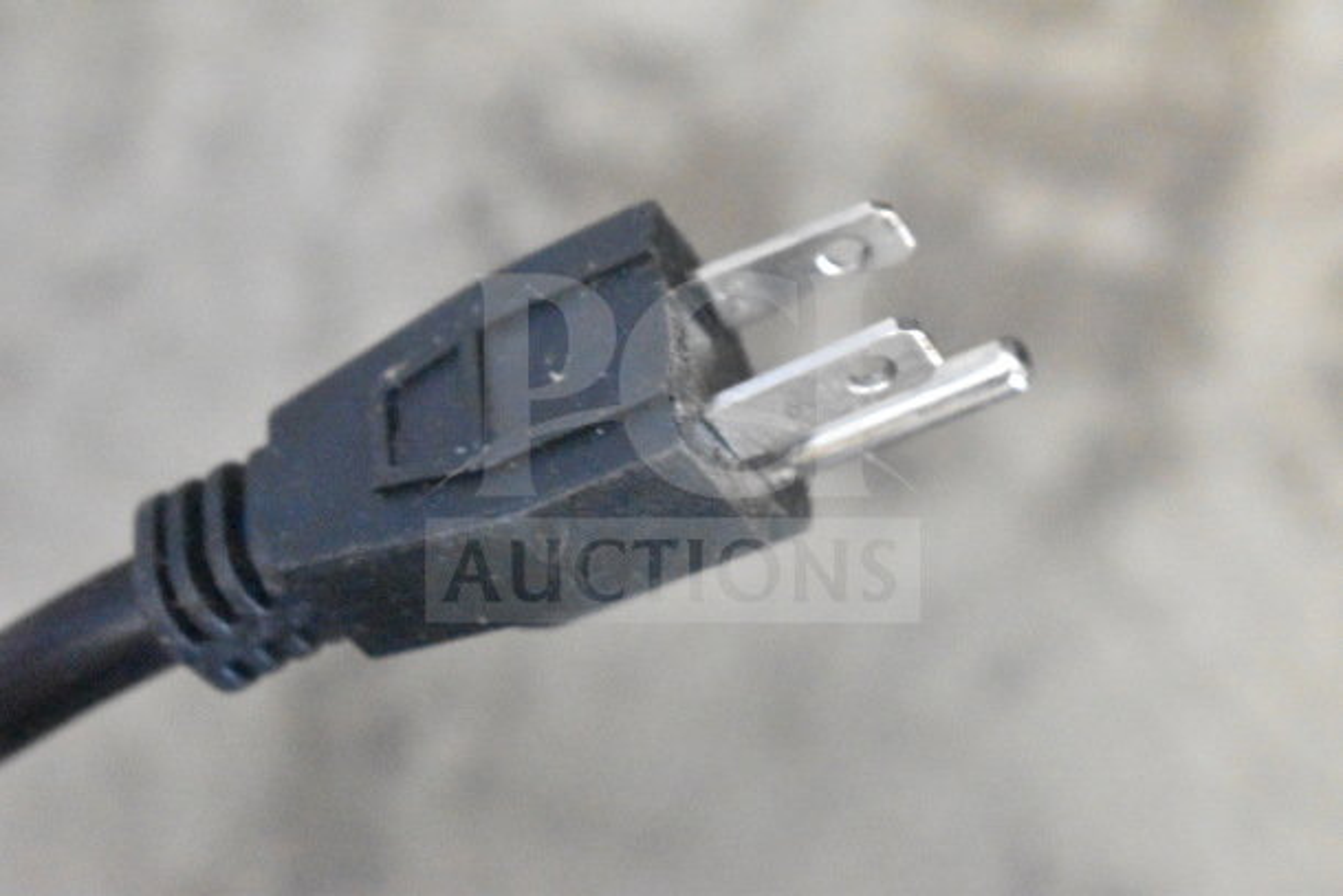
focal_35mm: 82
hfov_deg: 24.6
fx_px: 3078
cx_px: 672
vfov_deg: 16.6
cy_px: 448
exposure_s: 1/30
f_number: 5.6
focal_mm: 55
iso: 25600
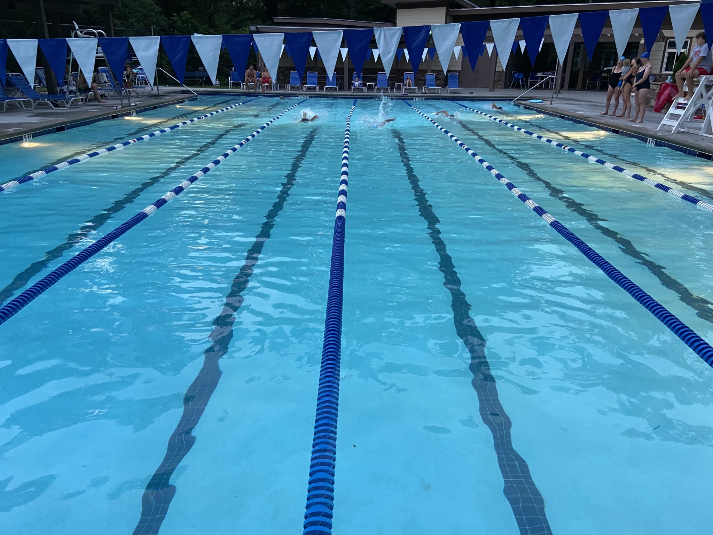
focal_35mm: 26
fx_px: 536
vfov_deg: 53.1
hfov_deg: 67.3
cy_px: 268
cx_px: 356
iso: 250
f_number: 1.8
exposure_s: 1/60
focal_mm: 4.25
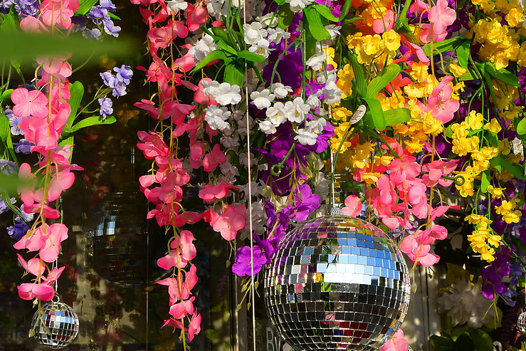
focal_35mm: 122
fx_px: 1783
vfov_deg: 11.2
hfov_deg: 16.8
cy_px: 162
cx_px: 333
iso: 200
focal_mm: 55
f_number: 11
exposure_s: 1/200
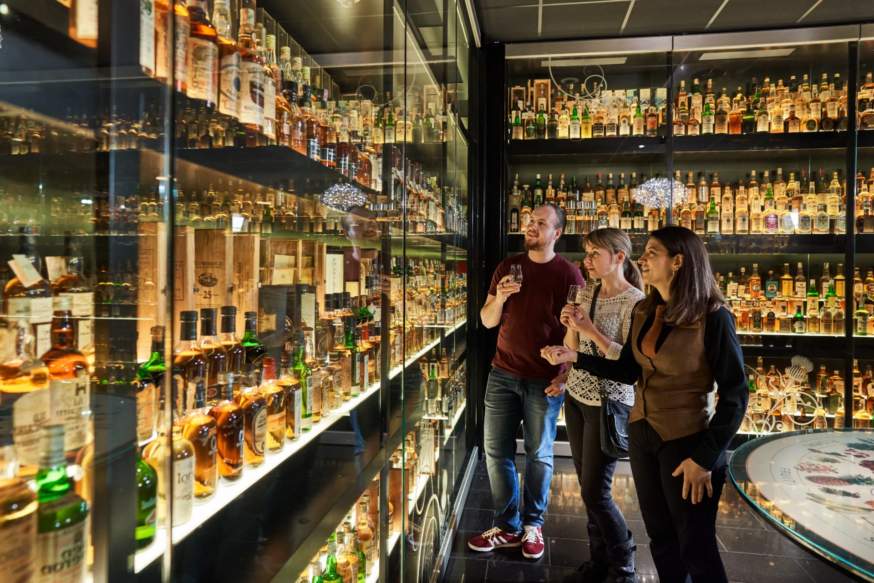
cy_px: 292
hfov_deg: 73.7
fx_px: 583
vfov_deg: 53.2
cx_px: 437
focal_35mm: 24
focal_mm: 24
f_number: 3.2
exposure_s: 1/125
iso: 640
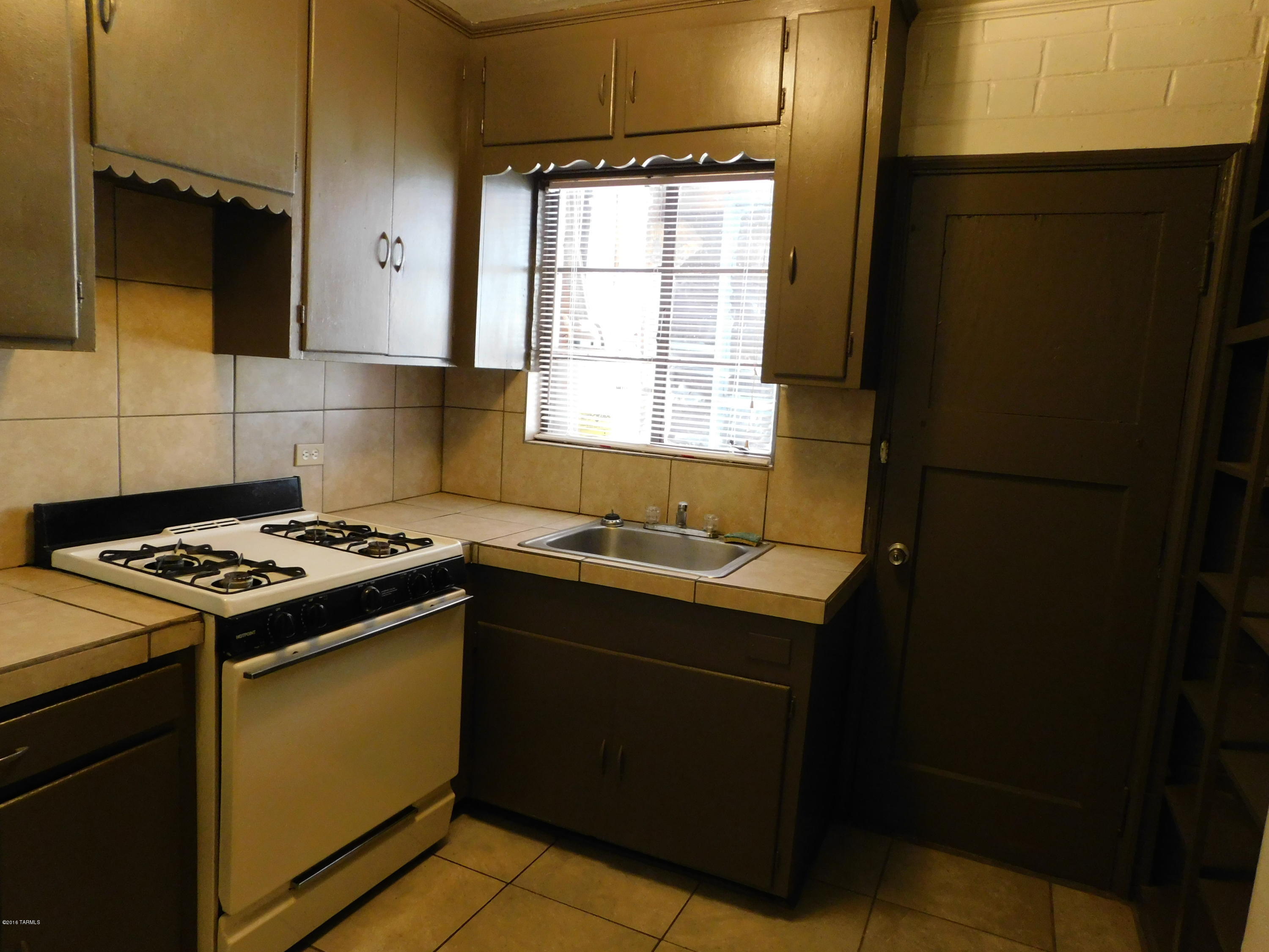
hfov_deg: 73.9
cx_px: 634
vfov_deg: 58.9
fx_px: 843
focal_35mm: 23
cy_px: 476
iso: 400
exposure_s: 1/30
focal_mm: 4
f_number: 3
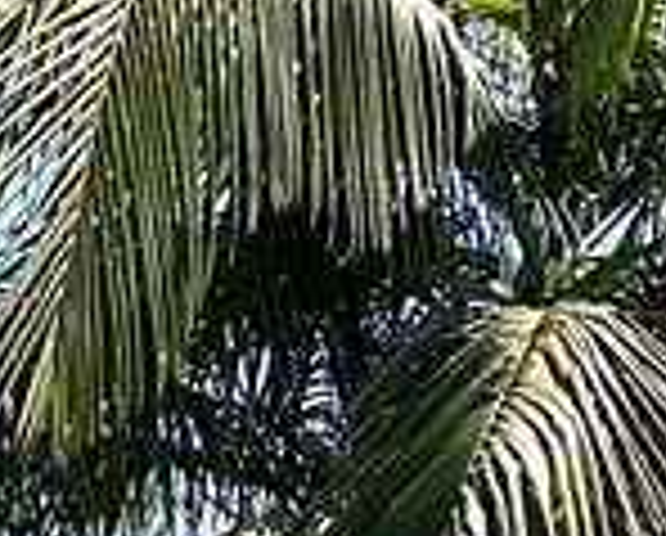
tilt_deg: +8.6
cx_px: -612
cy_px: 527
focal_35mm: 175
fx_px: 3456
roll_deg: -1.3
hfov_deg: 10.3
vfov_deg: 8.8
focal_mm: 5.1
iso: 50
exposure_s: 1/3413
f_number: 1.6
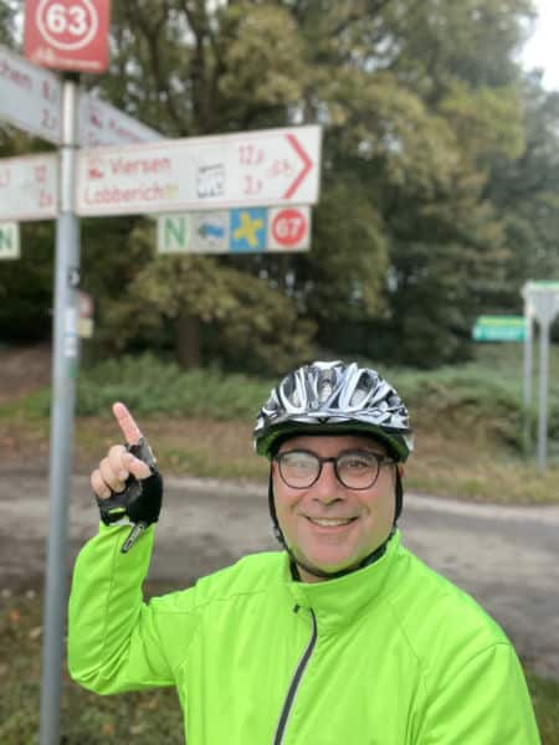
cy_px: 372
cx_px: 280
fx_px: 646
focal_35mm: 30
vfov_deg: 60.0
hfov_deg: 46.8
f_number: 2.2
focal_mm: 2.7
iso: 125
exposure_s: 1/60
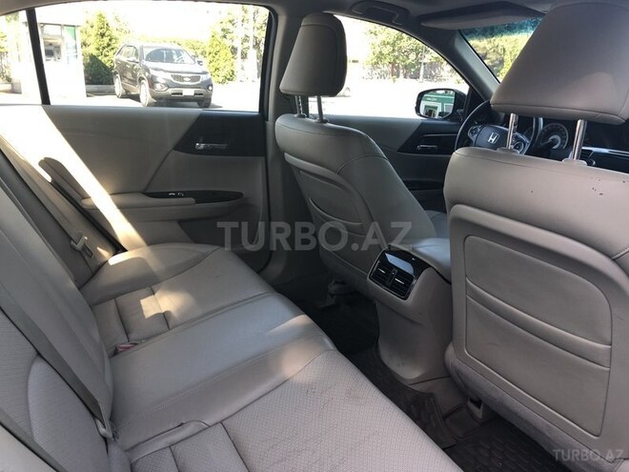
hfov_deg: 63.4
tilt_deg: -18.3
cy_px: 236
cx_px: 314
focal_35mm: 28
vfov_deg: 49.7
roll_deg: -3.4
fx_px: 509
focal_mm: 4
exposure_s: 1/100
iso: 25
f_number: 1.8
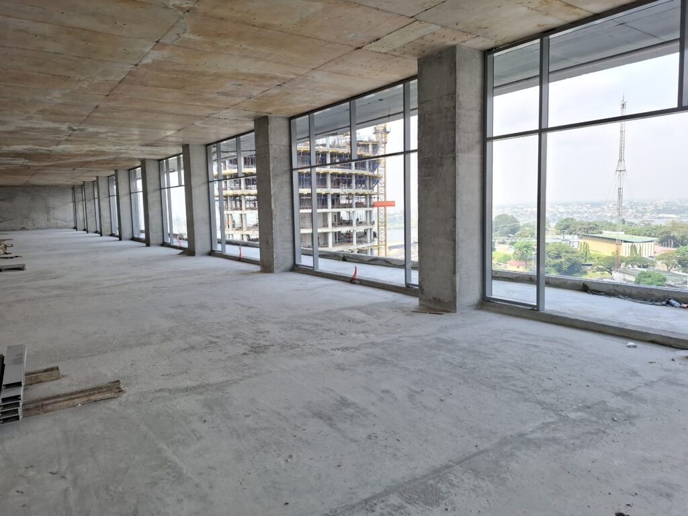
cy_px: 258
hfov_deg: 73.9
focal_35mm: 23
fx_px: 457
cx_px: 344
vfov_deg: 58.9
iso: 50
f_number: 1.8
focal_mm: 5.54
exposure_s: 1/283
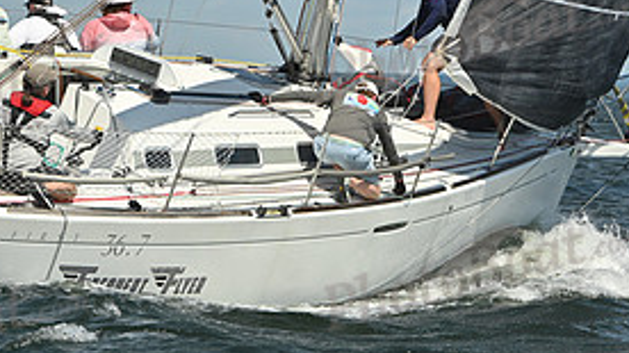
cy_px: -47
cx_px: 207
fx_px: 5135
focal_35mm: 308
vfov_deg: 3.9
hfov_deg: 7.0
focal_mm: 140
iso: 250
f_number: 10
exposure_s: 1/1250
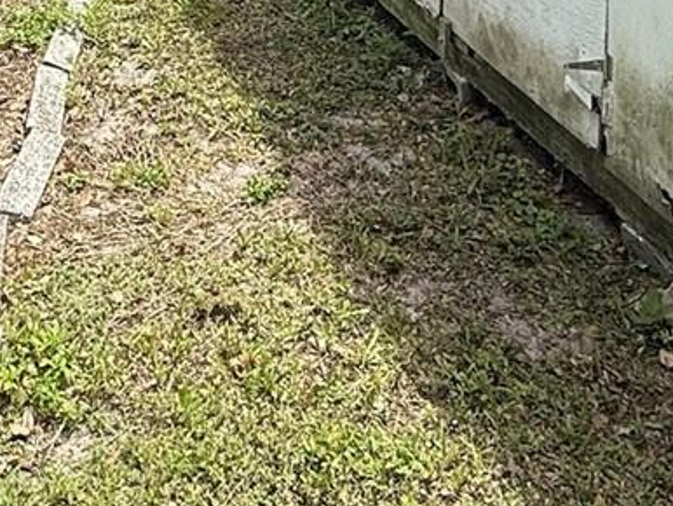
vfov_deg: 20.4
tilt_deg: -6.0
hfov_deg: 32.8
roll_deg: +0.2
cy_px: -319
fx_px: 1128
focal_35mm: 58
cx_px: 209
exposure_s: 1/876
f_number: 2.2
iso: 50
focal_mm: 2.22
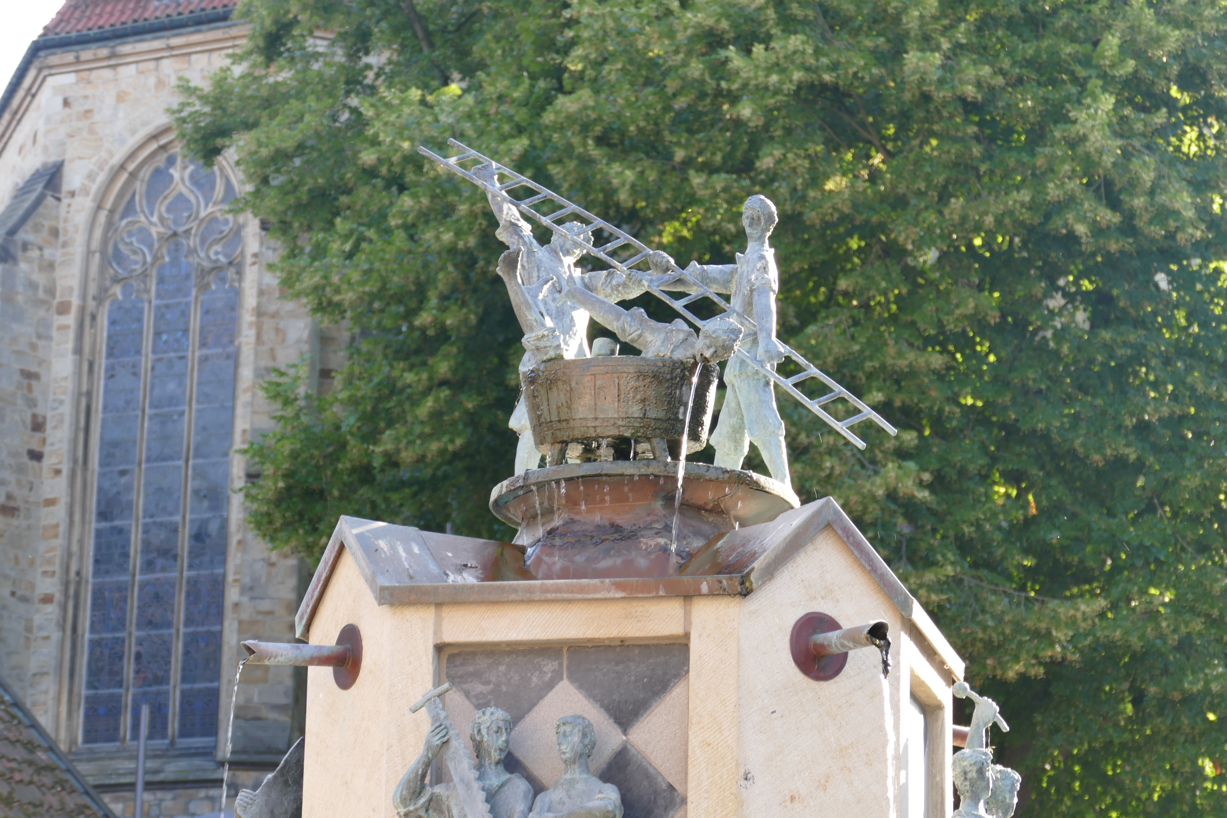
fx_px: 3067
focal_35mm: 90
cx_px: 647
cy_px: 418
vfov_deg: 15.2
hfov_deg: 22.6
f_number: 4
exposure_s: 1/80
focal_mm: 30.68
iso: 100
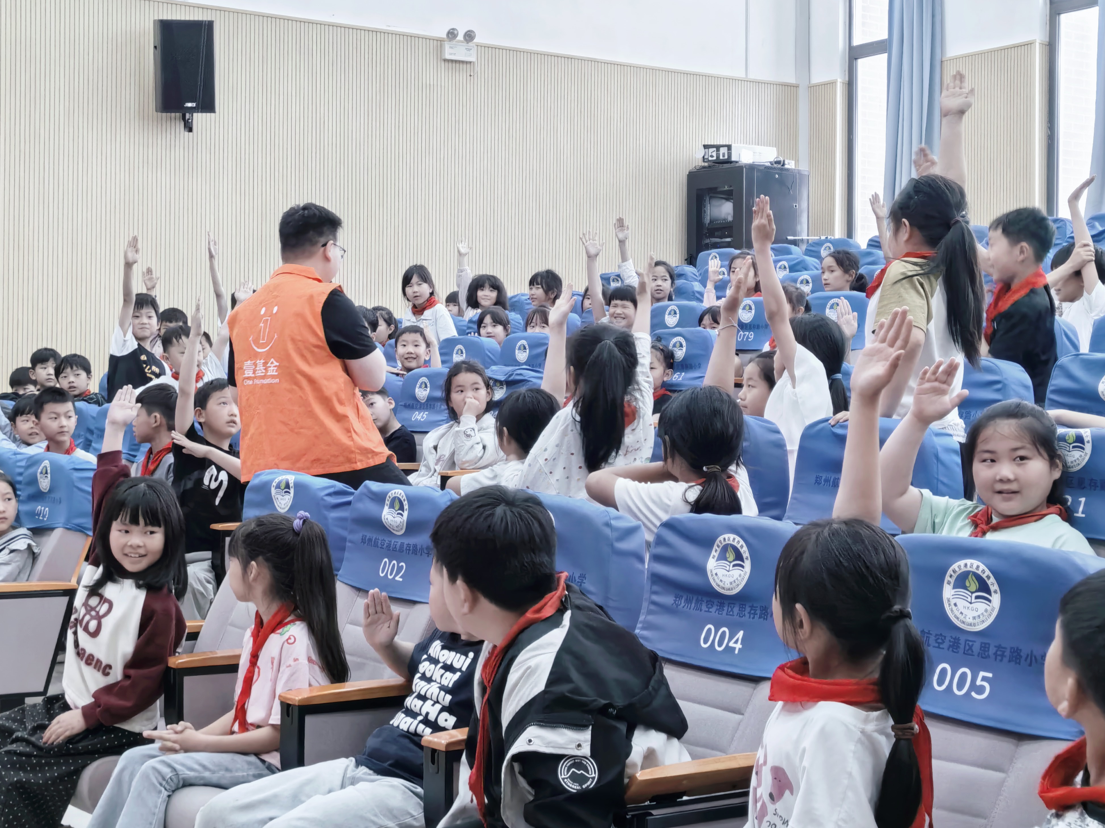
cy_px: 400
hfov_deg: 33.8
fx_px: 1820
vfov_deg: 25.7
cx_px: 546
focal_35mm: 57
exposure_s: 1/99.6
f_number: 1.9
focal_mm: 5.52
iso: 250
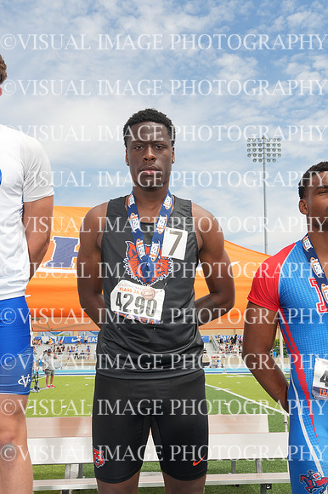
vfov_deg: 41.1
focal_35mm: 48
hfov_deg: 28.0
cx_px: 164
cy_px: 247
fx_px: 657
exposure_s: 1/160
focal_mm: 32
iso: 100
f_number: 10
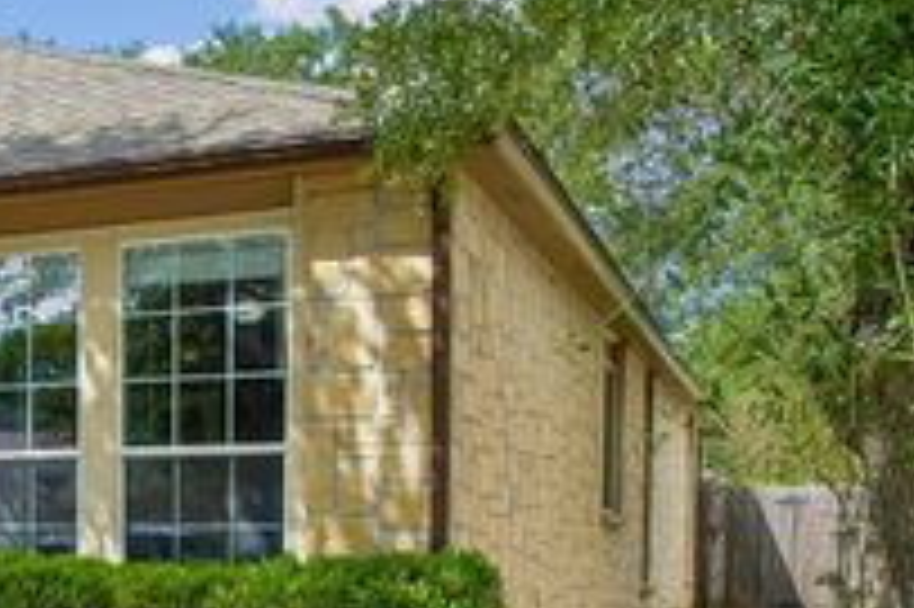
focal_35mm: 64
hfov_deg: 28.6
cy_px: 642
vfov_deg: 20.4
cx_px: -86
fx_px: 1624
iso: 125
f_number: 7.1
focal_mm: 26
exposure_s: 1/400
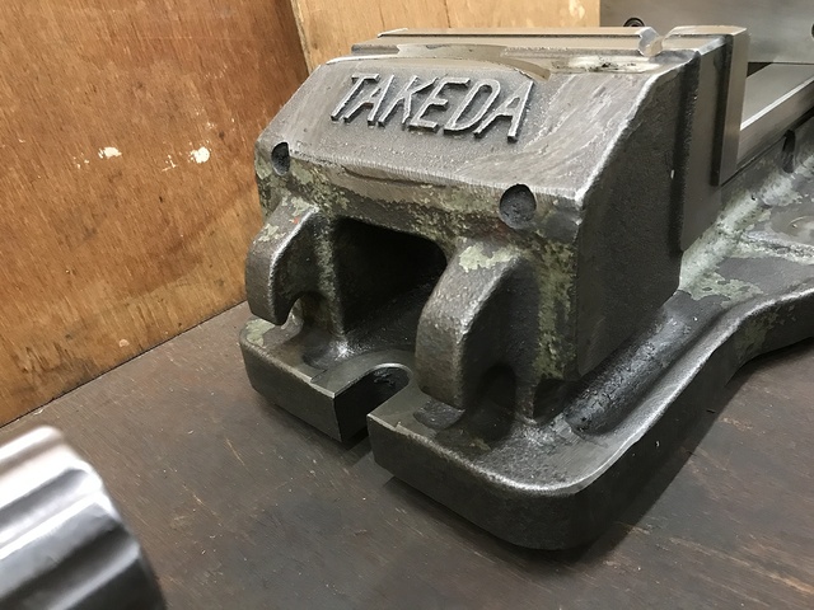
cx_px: 407
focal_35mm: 28
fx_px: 658
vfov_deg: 49.7
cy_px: 305
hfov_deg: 63.4
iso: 100
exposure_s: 1/9
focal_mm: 3.99
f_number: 1.8
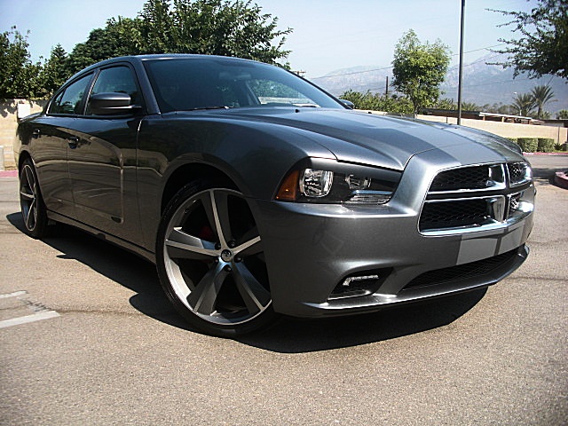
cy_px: 213
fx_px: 591
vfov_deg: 39.7
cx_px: 284
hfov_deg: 51.4
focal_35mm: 36
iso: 50
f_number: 2.8
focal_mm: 6.3
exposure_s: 1/500
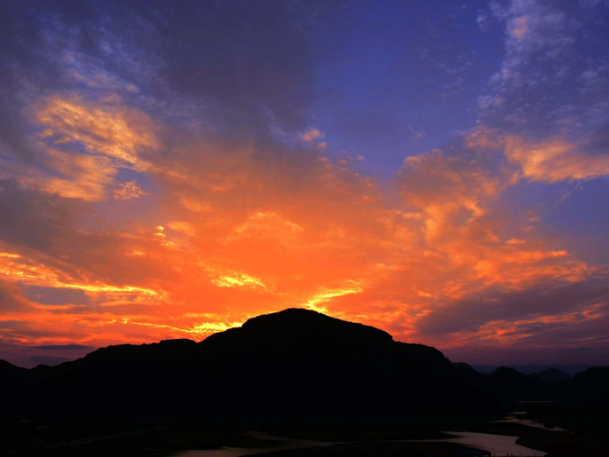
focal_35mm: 43
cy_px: 189
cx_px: 189
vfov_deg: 33.5
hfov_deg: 43.0
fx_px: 757
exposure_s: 1/60
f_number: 10
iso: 250
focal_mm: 16
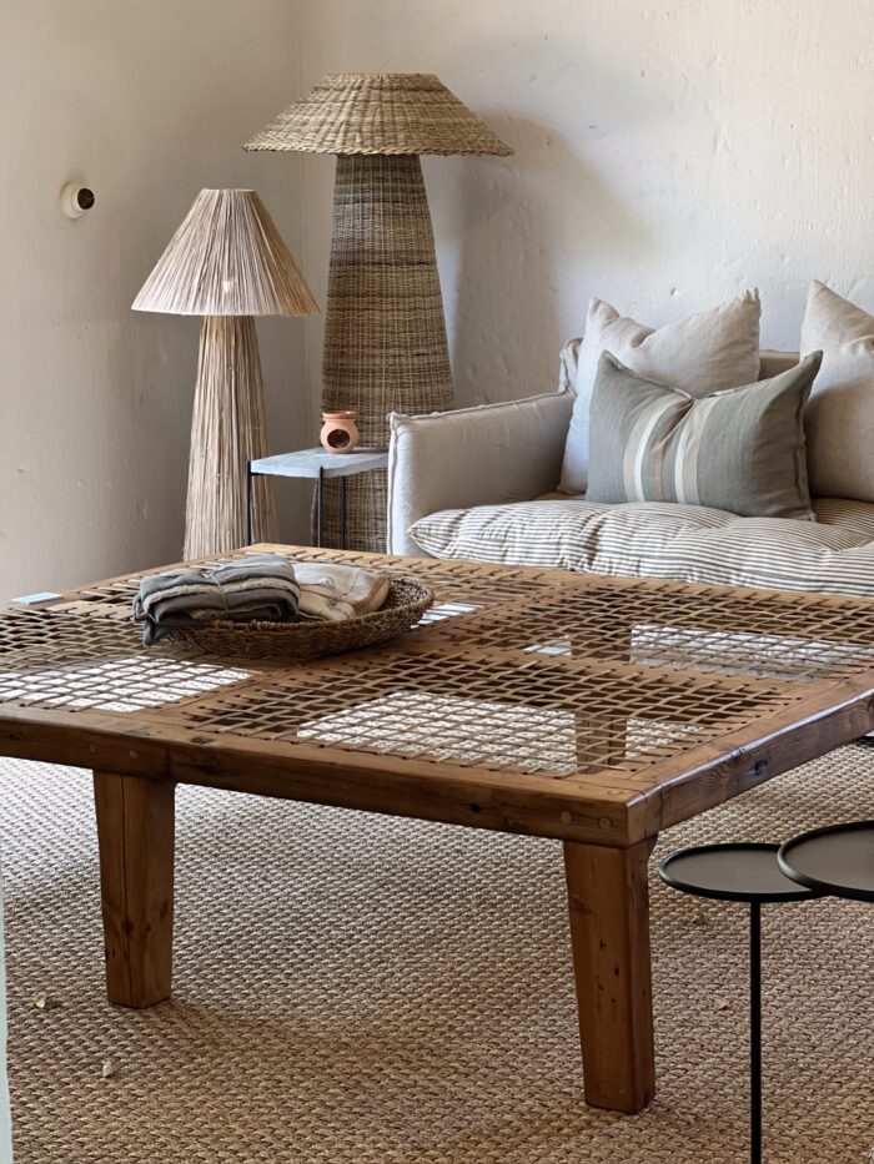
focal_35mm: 77
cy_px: 582
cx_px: 437
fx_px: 2592
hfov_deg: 19.1
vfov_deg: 25.3
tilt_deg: -8.8
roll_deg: +0.7
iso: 160
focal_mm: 9
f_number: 2.8
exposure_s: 1/50
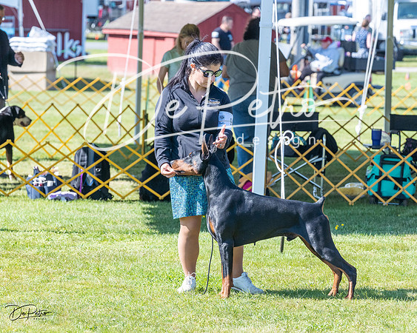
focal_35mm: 195
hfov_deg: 9.9
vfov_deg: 7.9
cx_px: 208
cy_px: 166
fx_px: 2404
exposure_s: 1/2000
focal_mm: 173
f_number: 6.3
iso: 1600
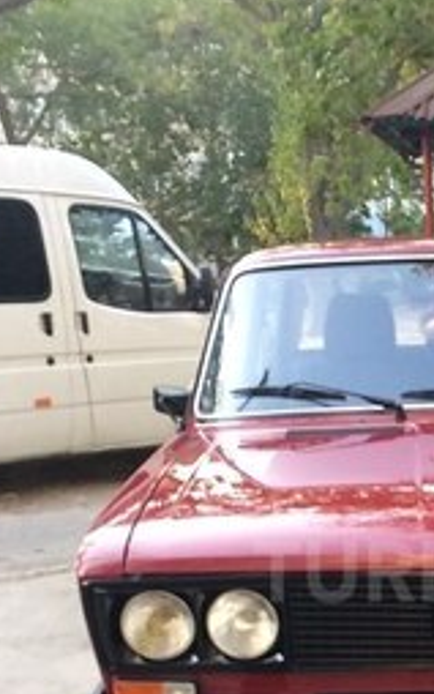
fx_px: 1134
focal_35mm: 60
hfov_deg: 20.7
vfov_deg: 32.9
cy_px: 571
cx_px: 464
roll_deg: +0.7
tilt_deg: -16.2
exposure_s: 1/100
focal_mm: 4.15
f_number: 2.2
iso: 160
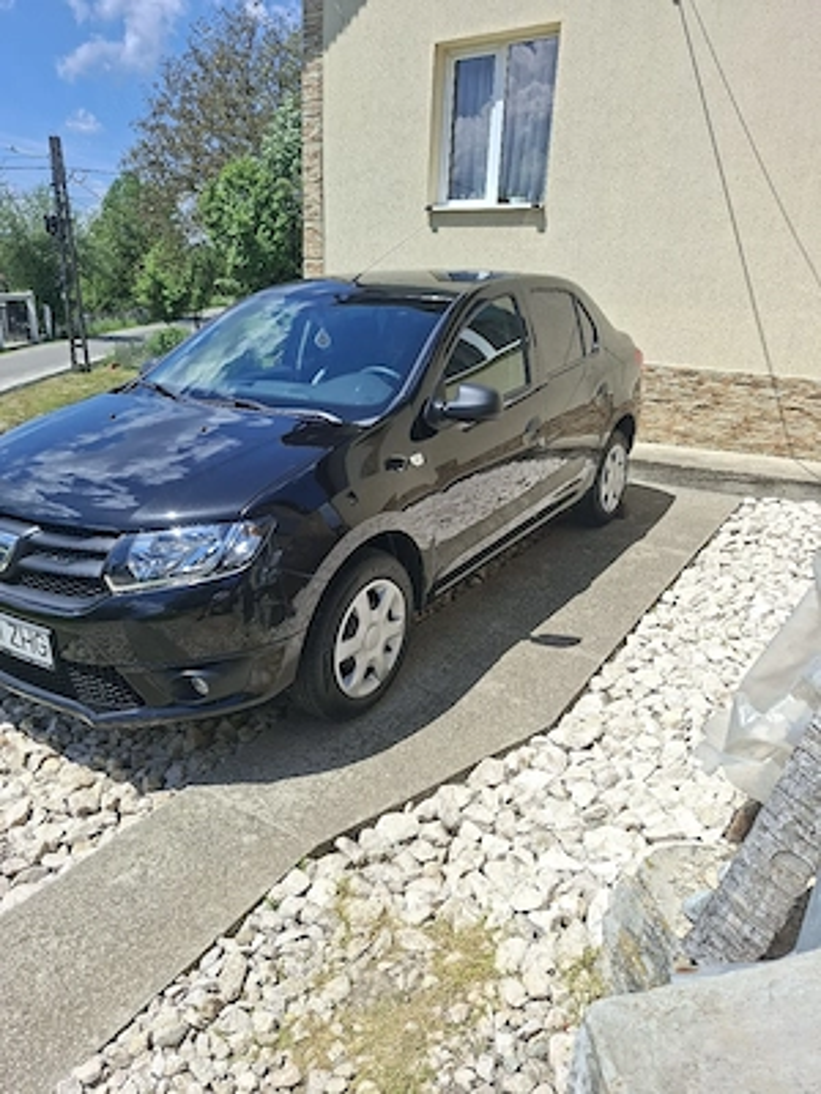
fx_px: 727
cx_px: 410
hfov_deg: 58.9
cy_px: 547
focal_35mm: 23
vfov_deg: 73.9
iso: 50
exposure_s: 1/2500
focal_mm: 5.54
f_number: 1.8
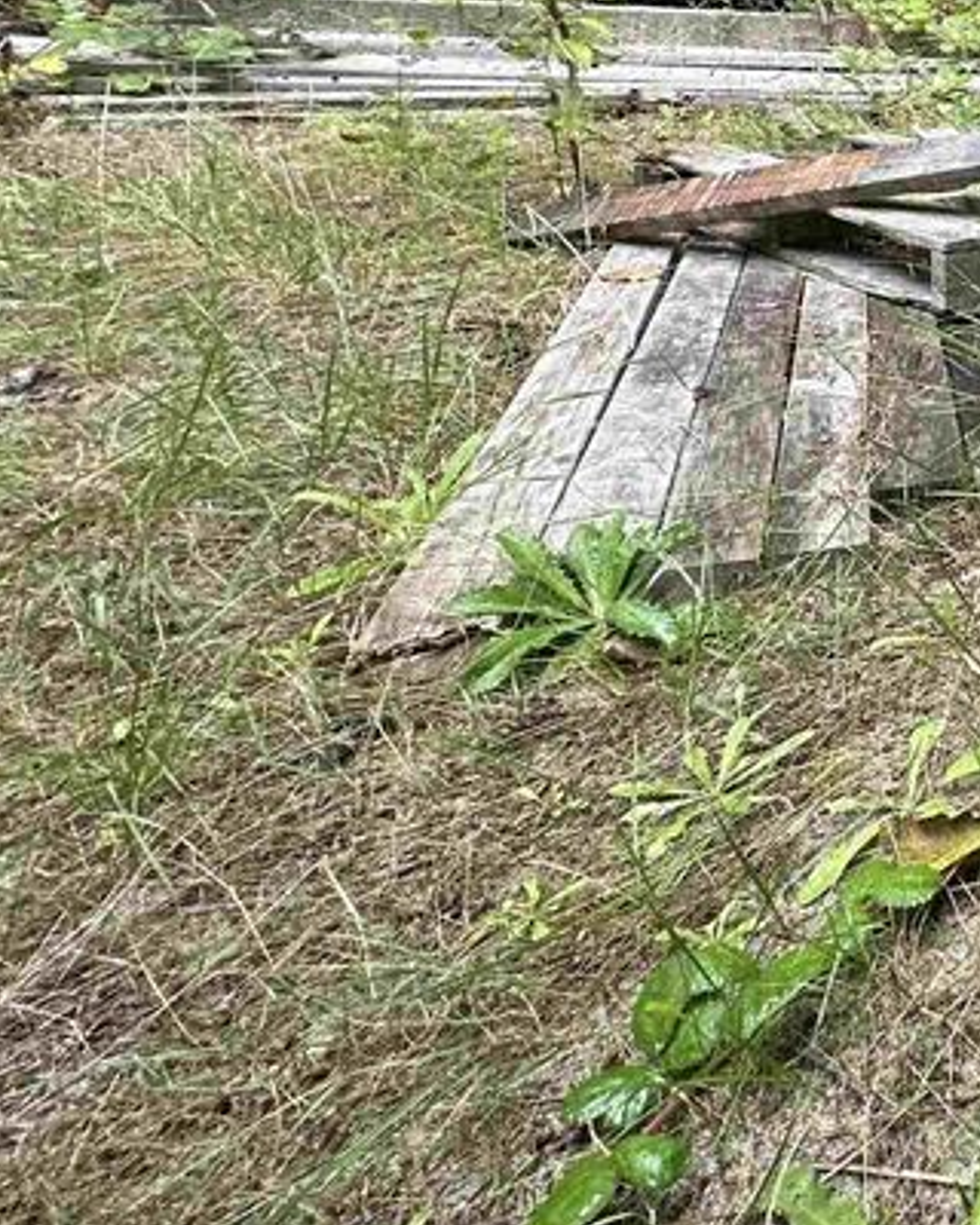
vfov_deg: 46.6
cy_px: 129
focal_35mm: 35
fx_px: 1269
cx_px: 1544
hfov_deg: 26.6
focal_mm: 2.22
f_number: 2.2
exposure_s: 1/99
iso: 100
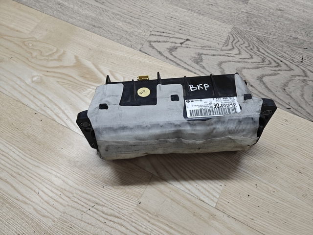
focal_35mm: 24
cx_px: 156
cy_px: 118
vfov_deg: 56.8
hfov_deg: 71.6
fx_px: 217
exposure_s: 1/100
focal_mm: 5.59
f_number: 1.8
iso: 800
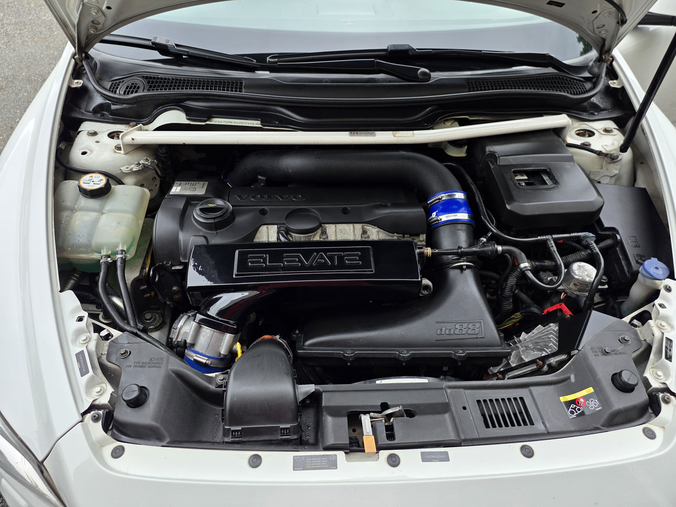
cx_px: 338
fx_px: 449
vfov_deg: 58.9
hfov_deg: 73.9
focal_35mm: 23
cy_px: 254
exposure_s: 1/359
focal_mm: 6.25
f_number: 1.7
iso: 25
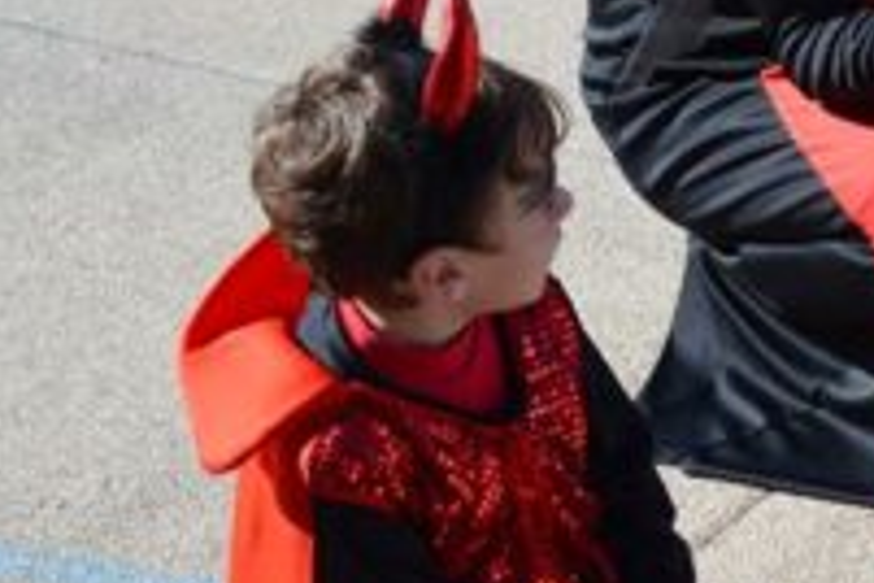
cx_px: 1561
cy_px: 363
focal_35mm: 103
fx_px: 2500
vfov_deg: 13.3
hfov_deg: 16.6
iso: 100
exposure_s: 1/250
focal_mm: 18
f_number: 8
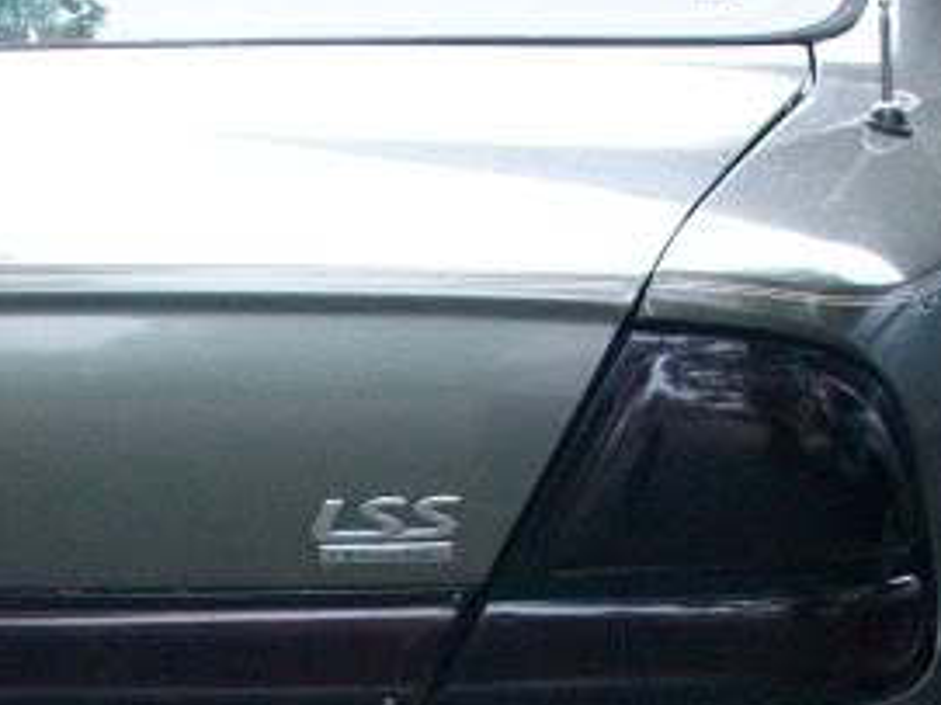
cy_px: 955
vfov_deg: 11.8
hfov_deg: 16.0
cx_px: 49
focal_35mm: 121
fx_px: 3288
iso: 120
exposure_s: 1/60
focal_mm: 5.7
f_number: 2.8
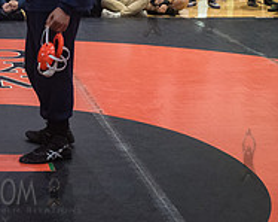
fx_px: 863
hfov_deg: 17.6
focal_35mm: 105
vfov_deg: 14.1
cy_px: -62
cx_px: -40
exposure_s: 1/400
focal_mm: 35
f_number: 4
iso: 6400
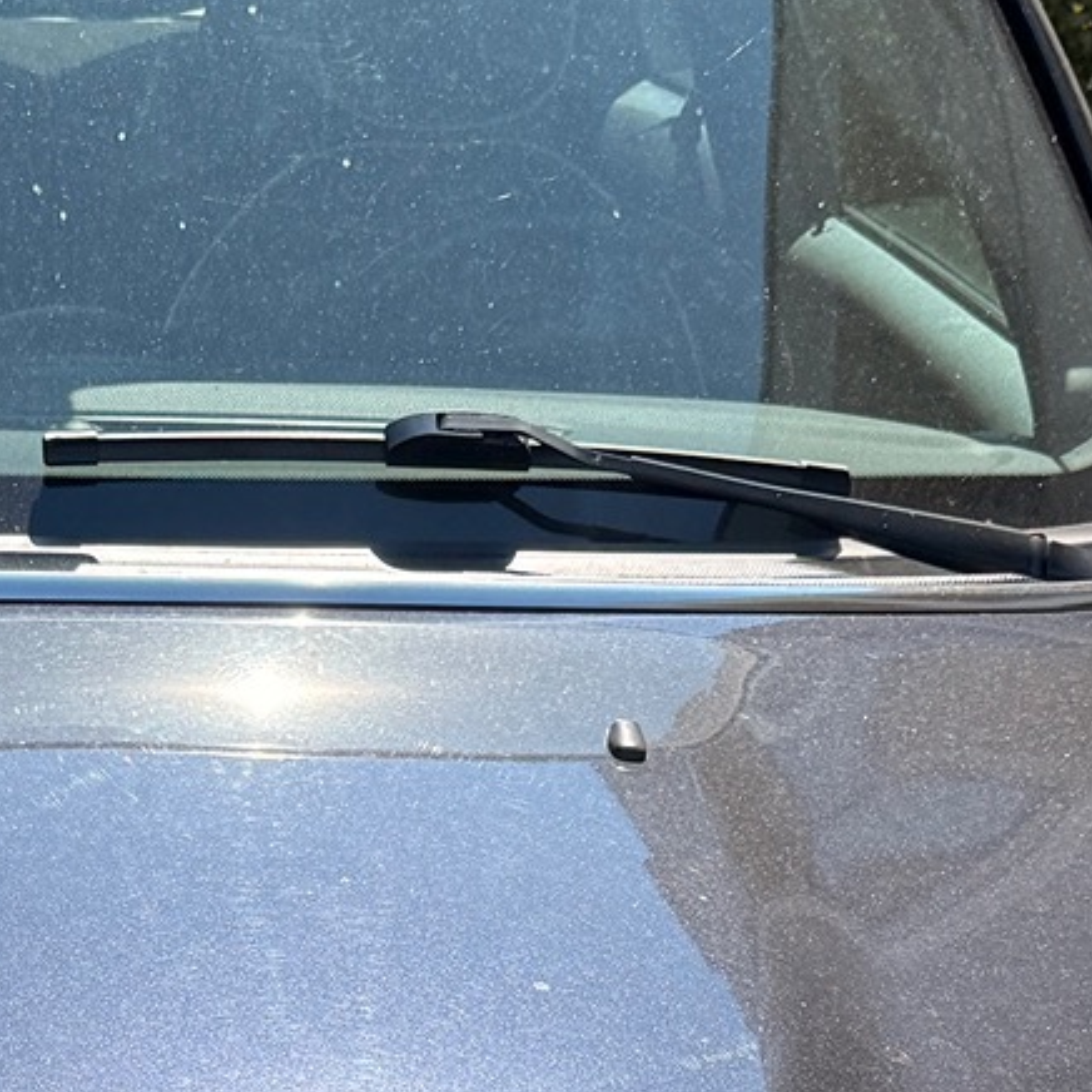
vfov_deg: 17.0
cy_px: 1282
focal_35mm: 98
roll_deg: -2.5
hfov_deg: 17.5
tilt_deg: -21.4
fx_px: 3498
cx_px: 103
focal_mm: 6.76
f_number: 1.78
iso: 80
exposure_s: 1/2110
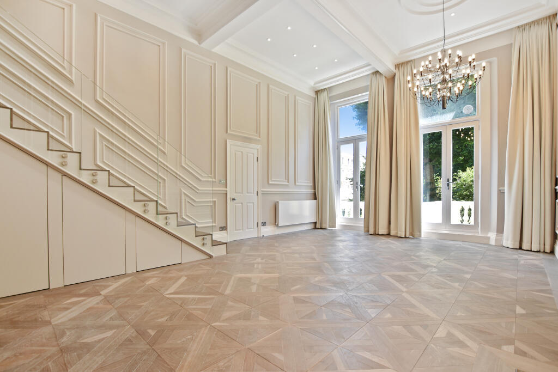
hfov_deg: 100.4
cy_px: 186
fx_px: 233
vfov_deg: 77.3
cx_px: 279
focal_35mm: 15
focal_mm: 10
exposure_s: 1/20
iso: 200
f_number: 5.6
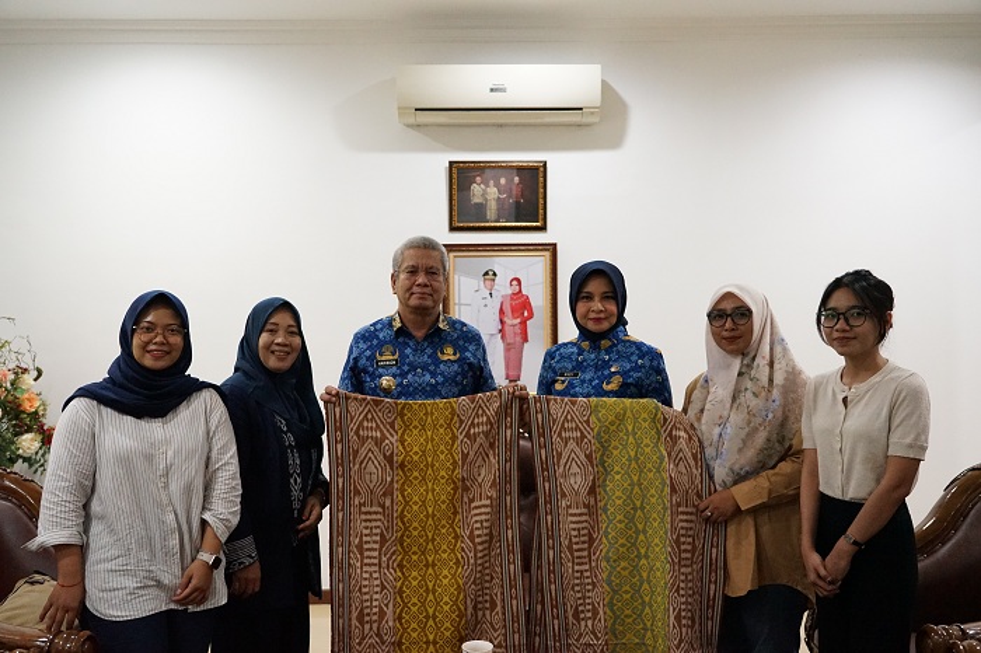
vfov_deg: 37.8
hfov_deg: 54.5
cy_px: 326
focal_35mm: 35
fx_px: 953
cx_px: 490
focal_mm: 35
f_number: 4
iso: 6400
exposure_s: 1/160
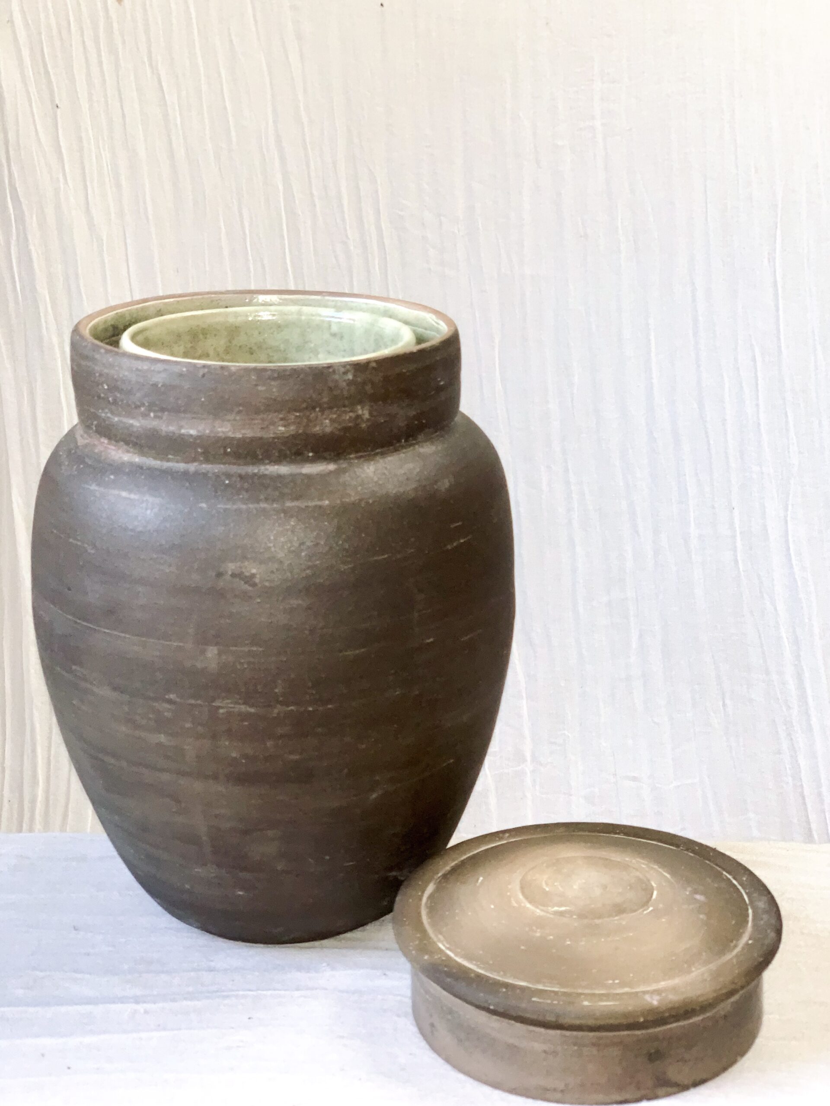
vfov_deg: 36.8
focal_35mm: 52
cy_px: 553
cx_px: 415
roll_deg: +2.2
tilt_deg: -18.8
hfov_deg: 28.0
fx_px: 1662
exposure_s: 1/60
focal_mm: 6
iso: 100
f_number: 2.4
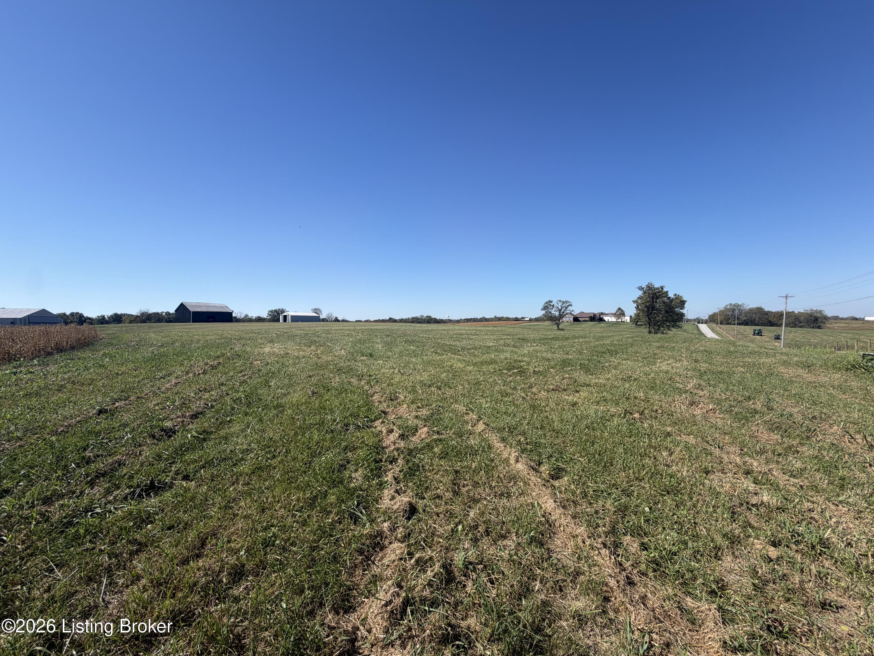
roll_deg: +0.4
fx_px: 353
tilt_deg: -1.4
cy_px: 328
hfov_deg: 102.1
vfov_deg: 85.7
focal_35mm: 14
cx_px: 437
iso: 20
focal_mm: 2.22
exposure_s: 1/942
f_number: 2.2
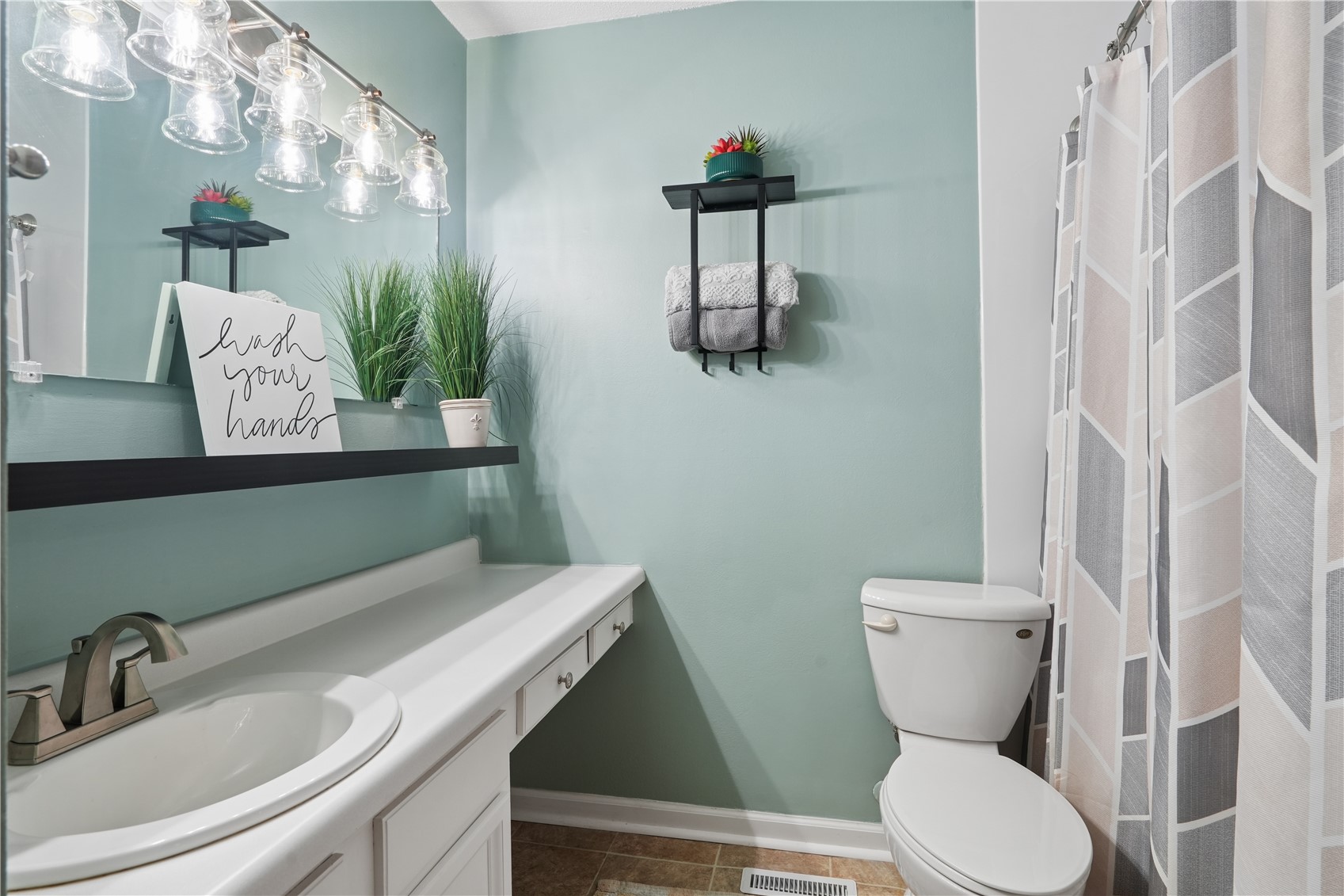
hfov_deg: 96.7
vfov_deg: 73.7
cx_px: 672
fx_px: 597
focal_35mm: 16
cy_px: 448
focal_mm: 16
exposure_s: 1/10
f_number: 10
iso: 400
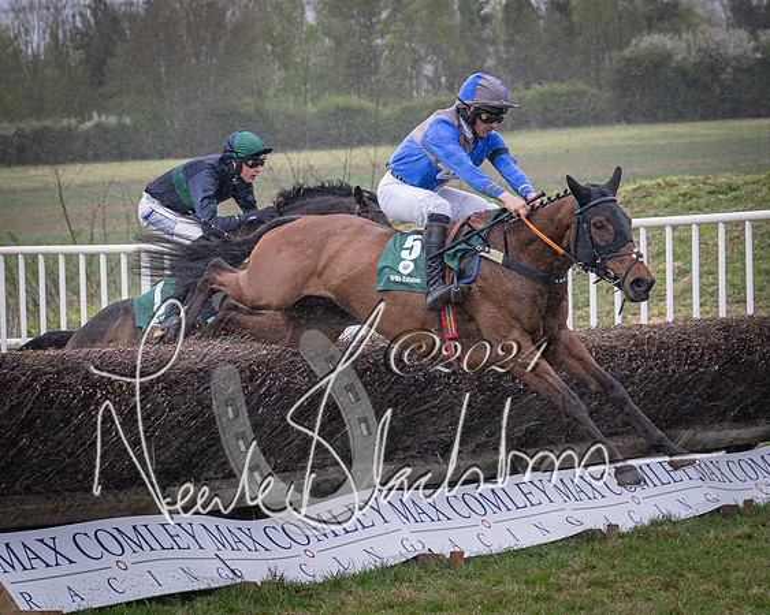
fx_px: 3516
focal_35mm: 154
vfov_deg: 10.0
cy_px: 285
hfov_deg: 12.5
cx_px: 403
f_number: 4
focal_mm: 70
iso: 1600
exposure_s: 1/1000
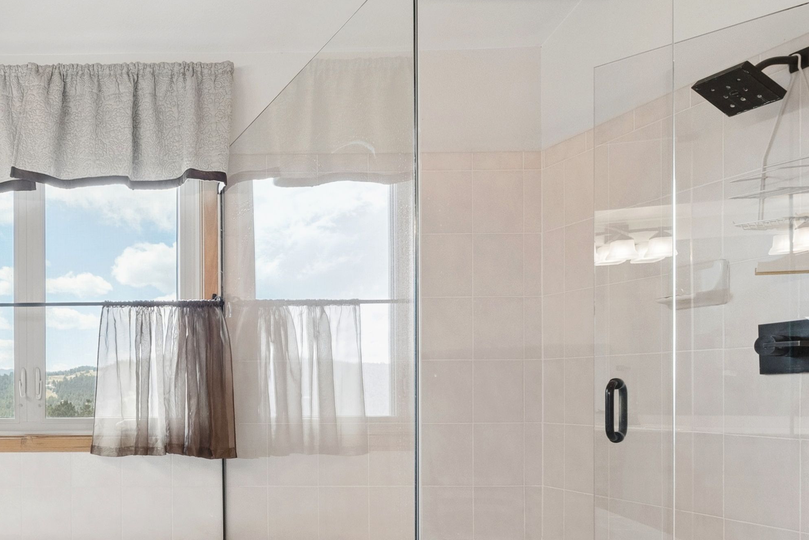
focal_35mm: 30
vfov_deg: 42.4
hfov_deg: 49.3
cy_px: 399
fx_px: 675
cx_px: -18
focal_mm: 14
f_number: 9
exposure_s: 1/60
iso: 800
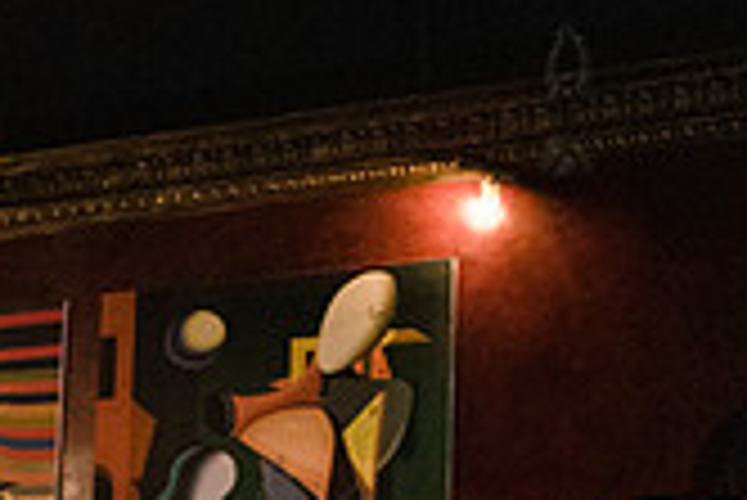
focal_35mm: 84
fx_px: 1744
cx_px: -306
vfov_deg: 15.1
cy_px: 750
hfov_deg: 21.2
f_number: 2.8
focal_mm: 24
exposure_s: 1/200
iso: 4000
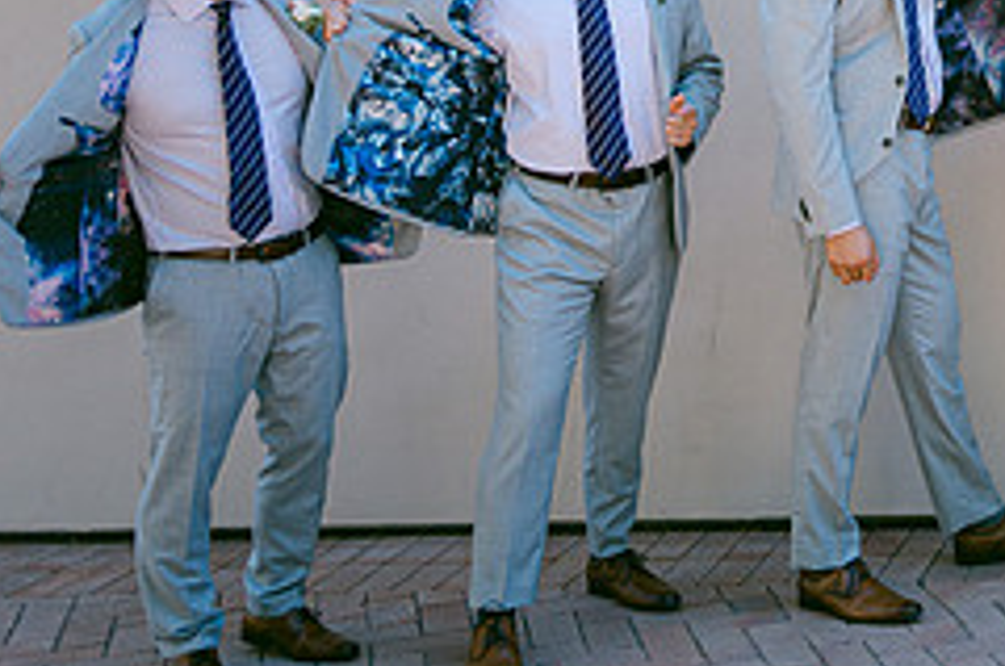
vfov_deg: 18.2
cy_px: -108
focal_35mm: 71
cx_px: 1243
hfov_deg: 25.3
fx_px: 1978
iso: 100
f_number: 2.8
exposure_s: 1/400
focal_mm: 28
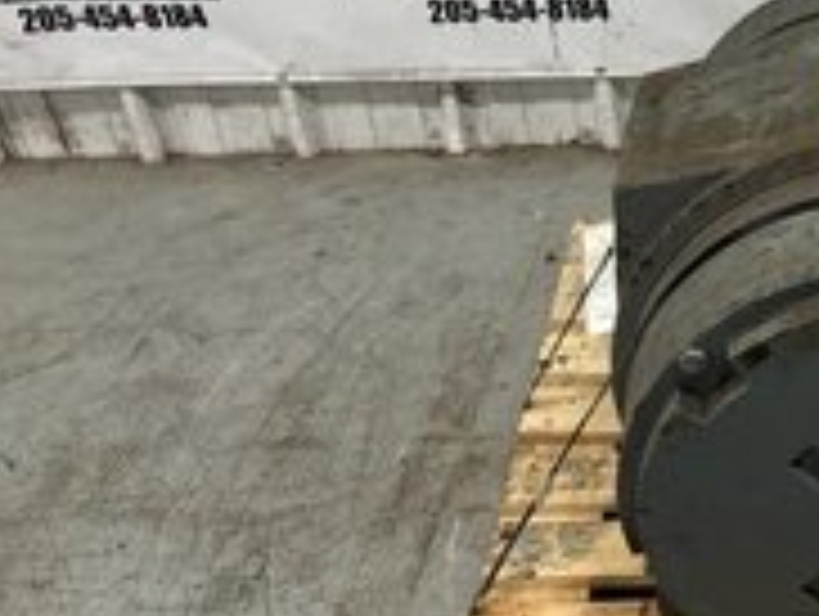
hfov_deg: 30.3
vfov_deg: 25.6
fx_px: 1350
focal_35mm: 57
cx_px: 896
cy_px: 216
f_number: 1.6
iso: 160
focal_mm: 5.96
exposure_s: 1/60
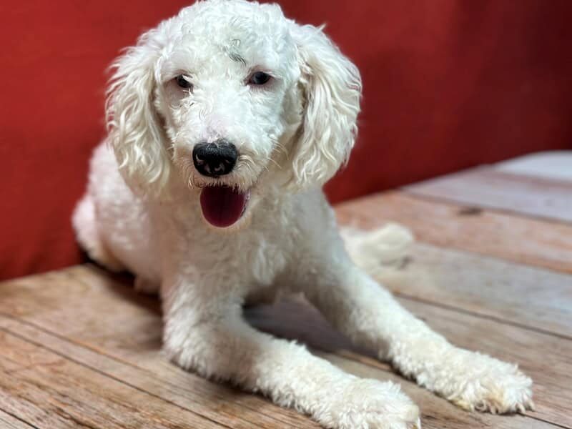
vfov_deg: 30.3
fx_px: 793
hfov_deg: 39.7
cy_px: 214
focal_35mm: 48
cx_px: 286
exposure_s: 1/115
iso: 125
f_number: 1.8
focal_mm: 6.9
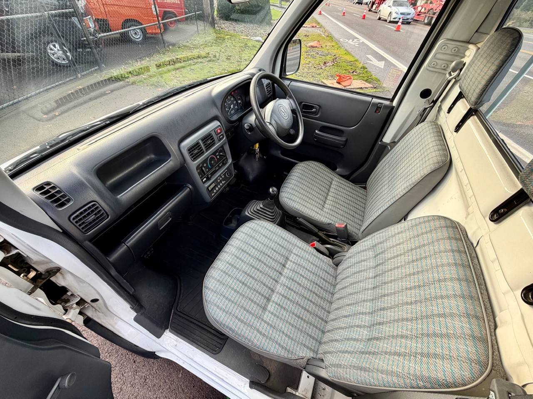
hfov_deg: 102.1
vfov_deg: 85.7
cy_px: 200
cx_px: 266
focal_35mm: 14
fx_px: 216
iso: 64
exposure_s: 1/121
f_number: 2.2
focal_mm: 2.22
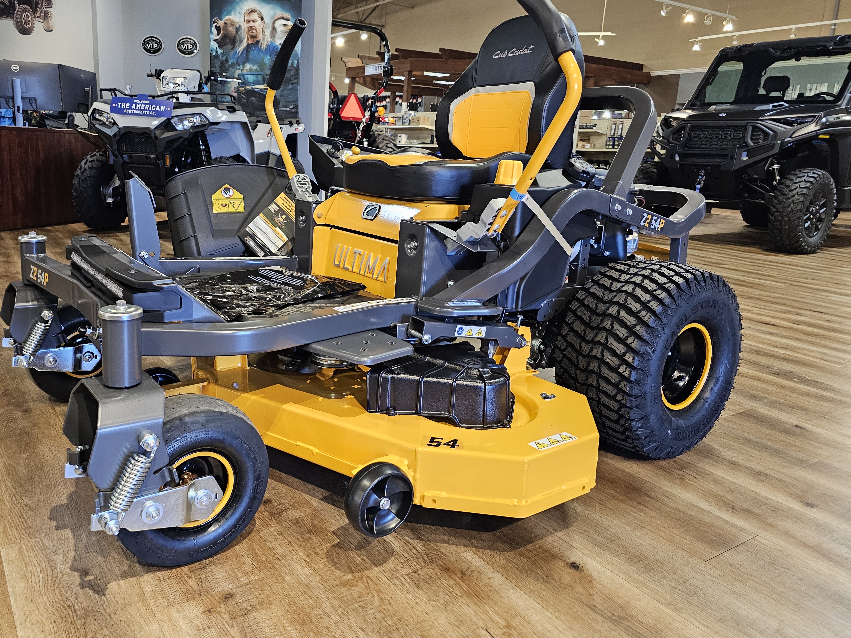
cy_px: 291
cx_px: 353
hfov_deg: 64.9
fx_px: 664
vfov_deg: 51.3
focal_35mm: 27
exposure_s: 1/120
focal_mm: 6.3
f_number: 1.7
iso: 1000
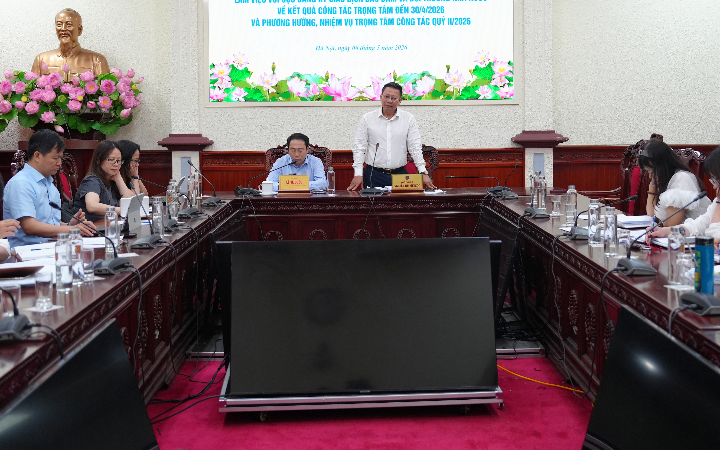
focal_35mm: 47
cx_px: 372
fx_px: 922
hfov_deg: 42.6
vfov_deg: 27.2
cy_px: 145
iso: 2000
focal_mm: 35
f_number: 2.8
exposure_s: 1/400
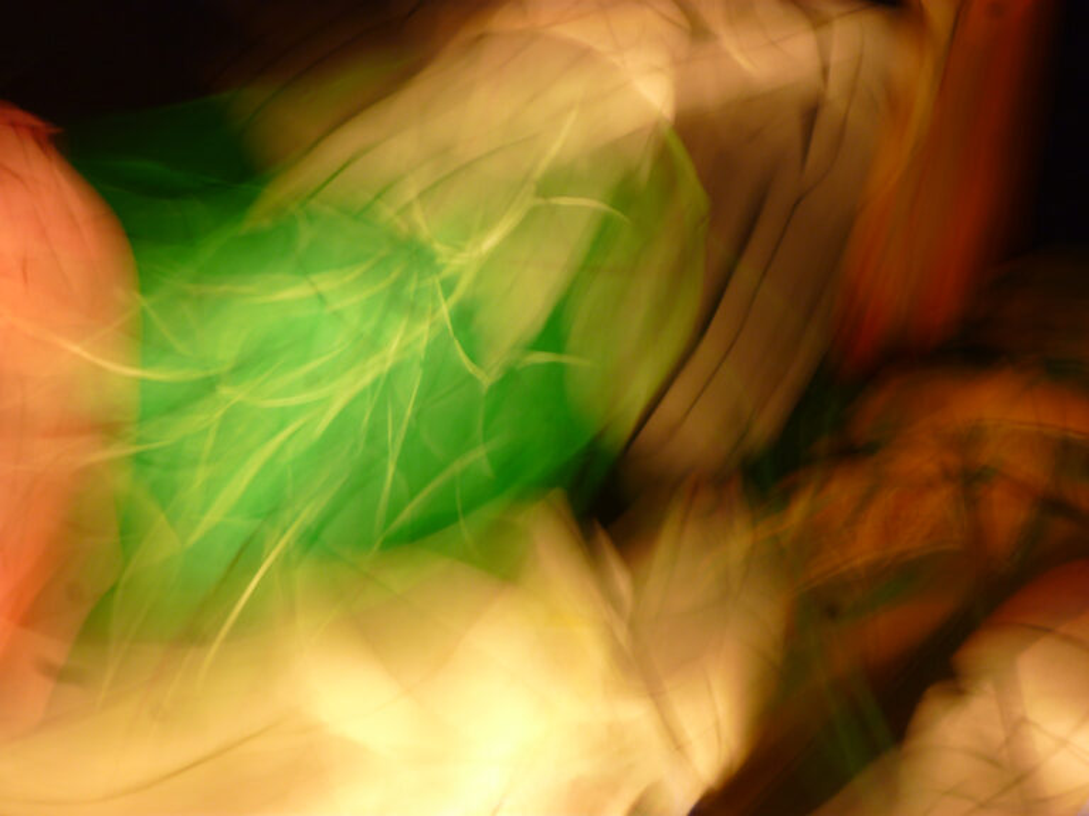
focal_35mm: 98
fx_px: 3083
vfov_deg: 15.1
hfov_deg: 20.0
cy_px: 408
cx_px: 544
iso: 100
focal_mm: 17.5
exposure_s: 1/8
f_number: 6.2
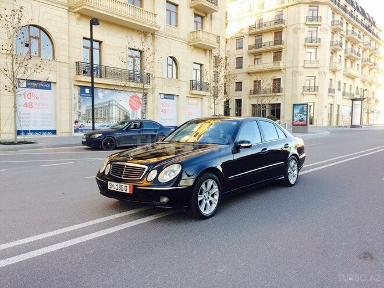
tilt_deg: -3.5
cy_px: 144
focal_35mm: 29
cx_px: 192
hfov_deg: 61.7
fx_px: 322
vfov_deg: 48.2
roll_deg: -0.5
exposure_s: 1/109
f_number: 2.2
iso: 32
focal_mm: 4.15
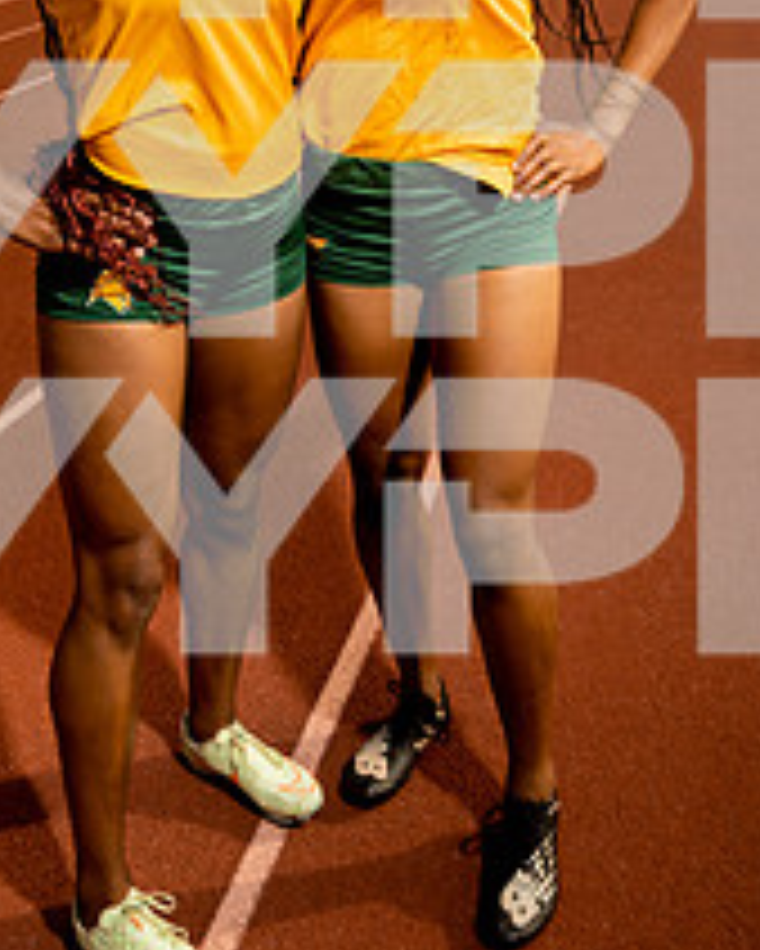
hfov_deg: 30.3
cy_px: 203
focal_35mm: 50
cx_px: 342
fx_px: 1405
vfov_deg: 36.2
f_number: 3.5
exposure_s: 1/250
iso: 250
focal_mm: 25
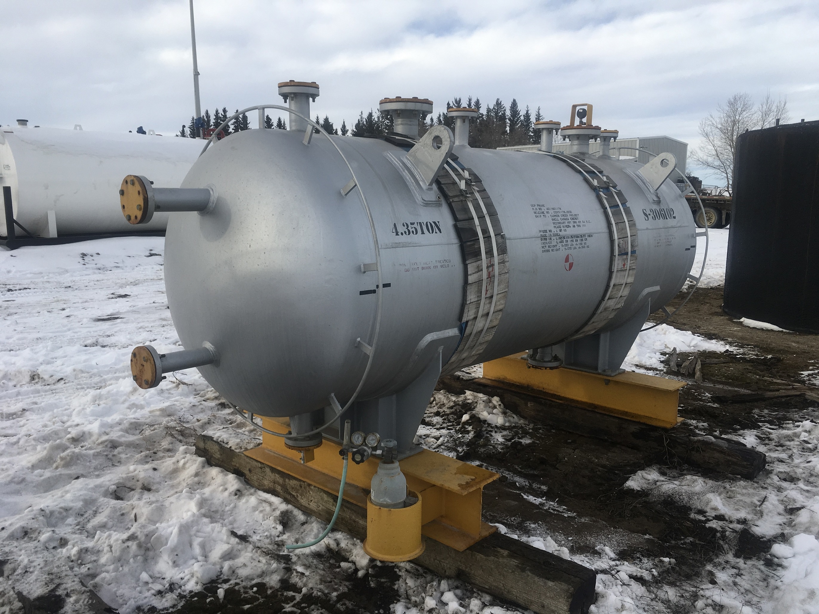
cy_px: 307
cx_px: 410
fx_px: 686
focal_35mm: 29
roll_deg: +0.4
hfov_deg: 61.7
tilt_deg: -9.8
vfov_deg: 48.2
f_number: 2.2
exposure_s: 1/950
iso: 25
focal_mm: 4.15
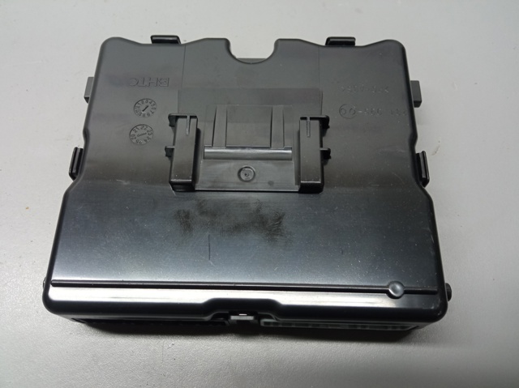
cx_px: 260
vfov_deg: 51.3
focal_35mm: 27
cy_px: 194
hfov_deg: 65.4
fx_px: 405
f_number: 2.2
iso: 400
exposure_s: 1/33.3
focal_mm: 3.79
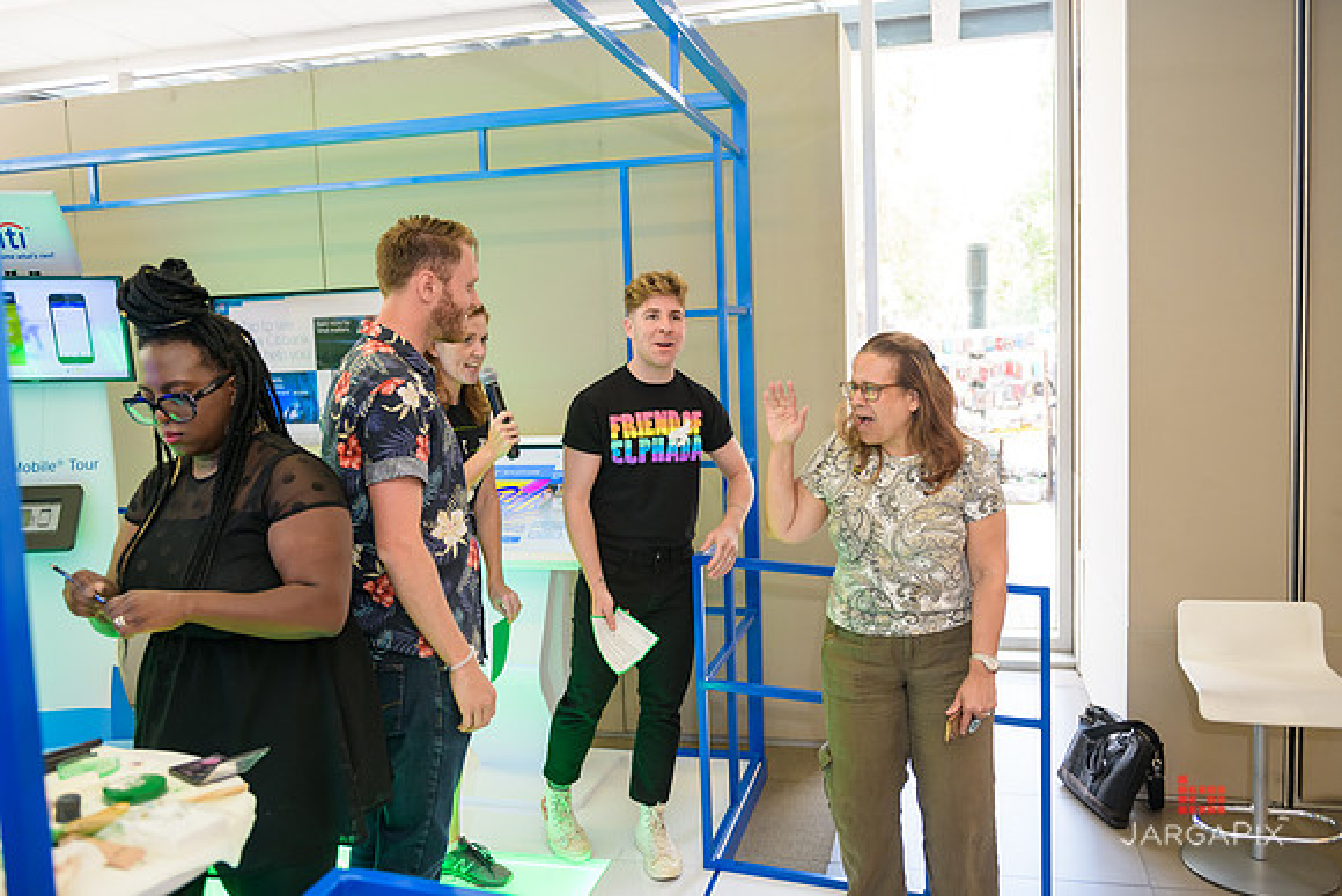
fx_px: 1156
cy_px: 448
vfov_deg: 42.3
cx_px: 671
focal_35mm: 31
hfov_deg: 60.3
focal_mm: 31
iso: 400
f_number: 3.2
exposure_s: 1/125
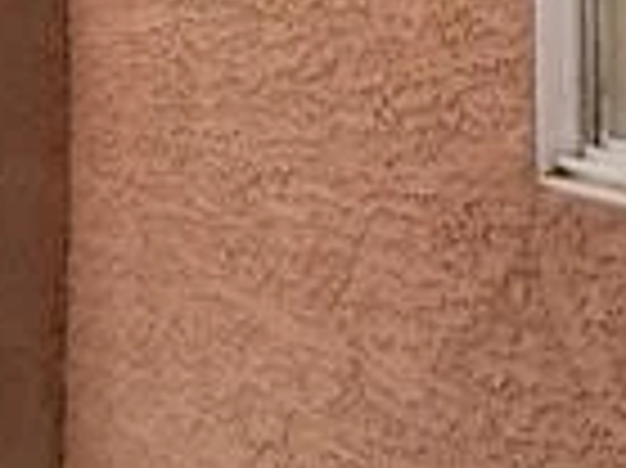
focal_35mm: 150
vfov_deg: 9.7
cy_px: -140
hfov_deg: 13.2
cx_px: 293
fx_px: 2710
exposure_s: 1/670
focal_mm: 4.25
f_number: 1.7
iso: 50
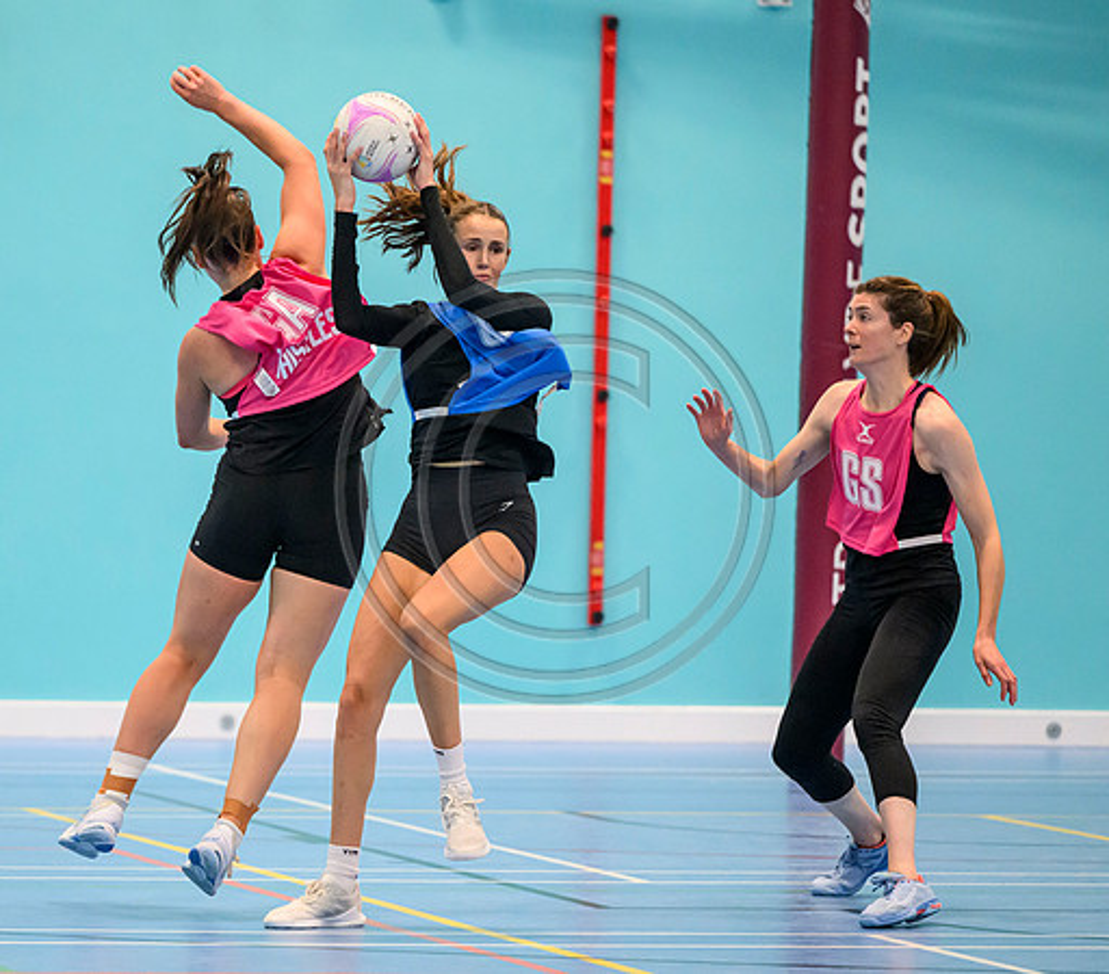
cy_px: 447
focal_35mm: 284
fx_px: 9680
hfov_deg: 6.6
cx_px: 406
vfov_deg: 5.8
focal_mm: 200
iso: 8000
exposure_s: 1/1000
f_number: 2.8
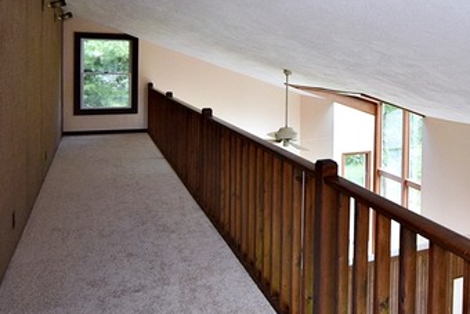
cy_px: 70
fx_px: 424
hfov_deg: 56.1
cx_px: 330
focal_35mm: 32
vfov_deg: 39.3
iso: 720
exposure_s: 1/125
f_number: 5.6
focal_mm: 11.5
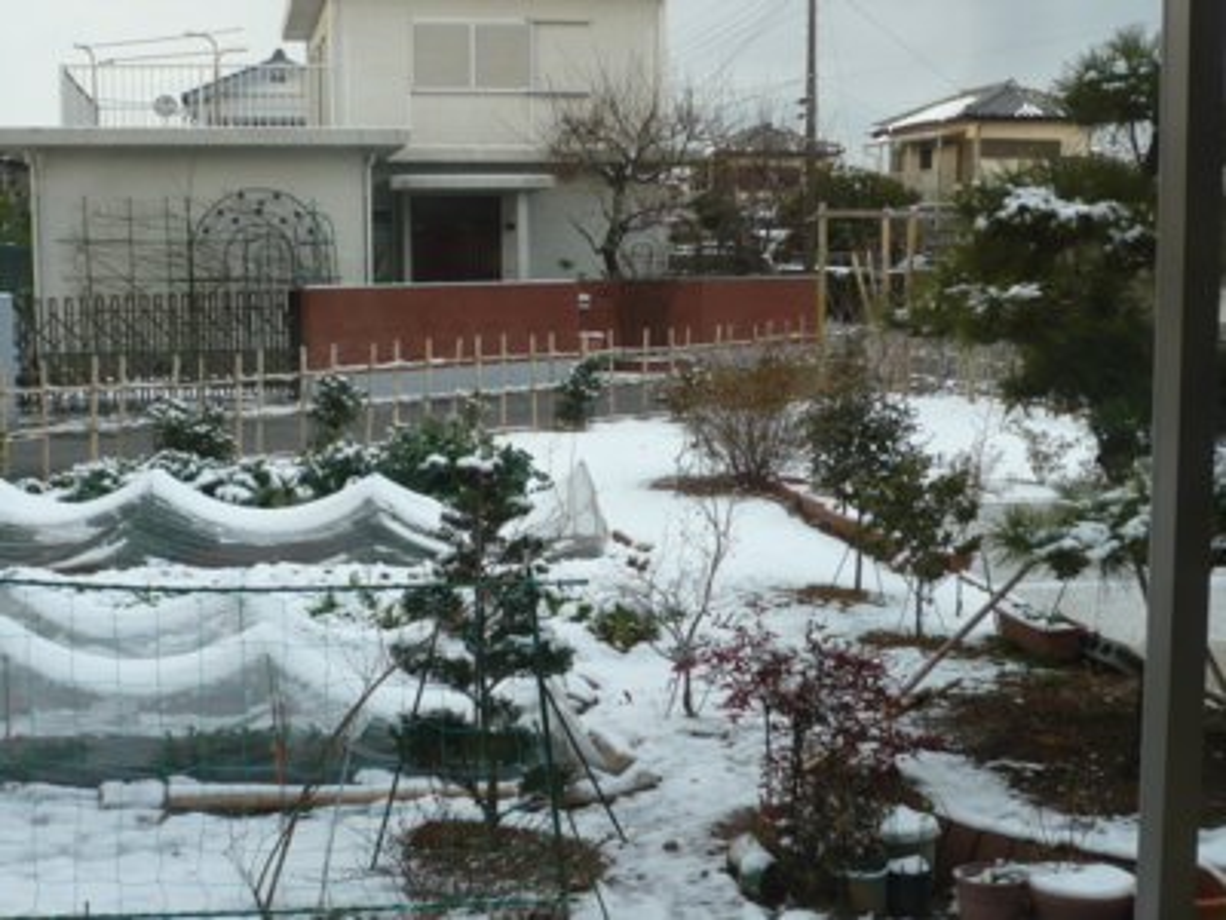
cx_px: 613
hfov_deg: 39.7
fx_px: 1700
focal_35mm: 48
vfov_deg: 30.3
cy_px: 460
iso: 100
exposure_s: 1/60
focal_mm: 7.9
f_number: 3.7
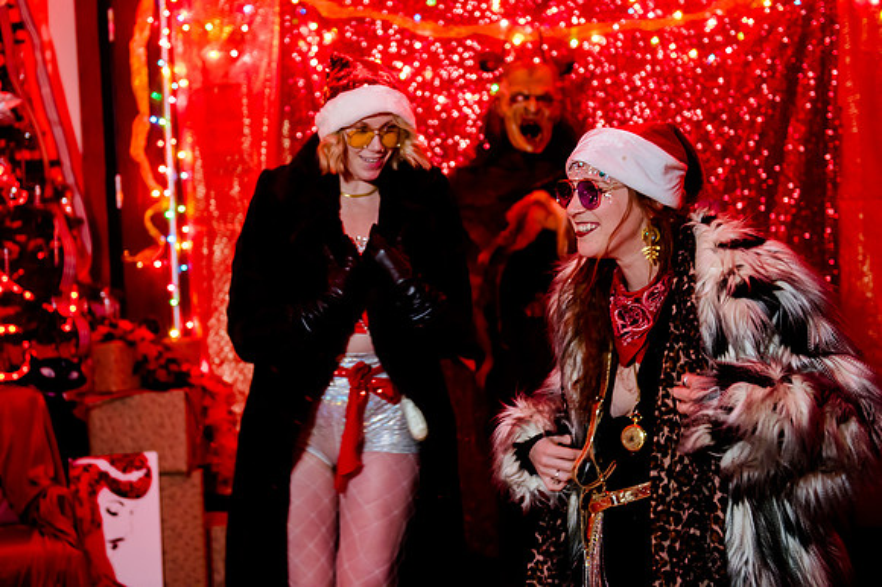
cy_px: 236
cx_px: 355
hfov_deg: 33.5
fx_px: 1462
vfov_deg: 22.7
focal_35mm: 60
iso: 4000
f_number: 2.8
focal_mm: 50
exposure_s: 1/60
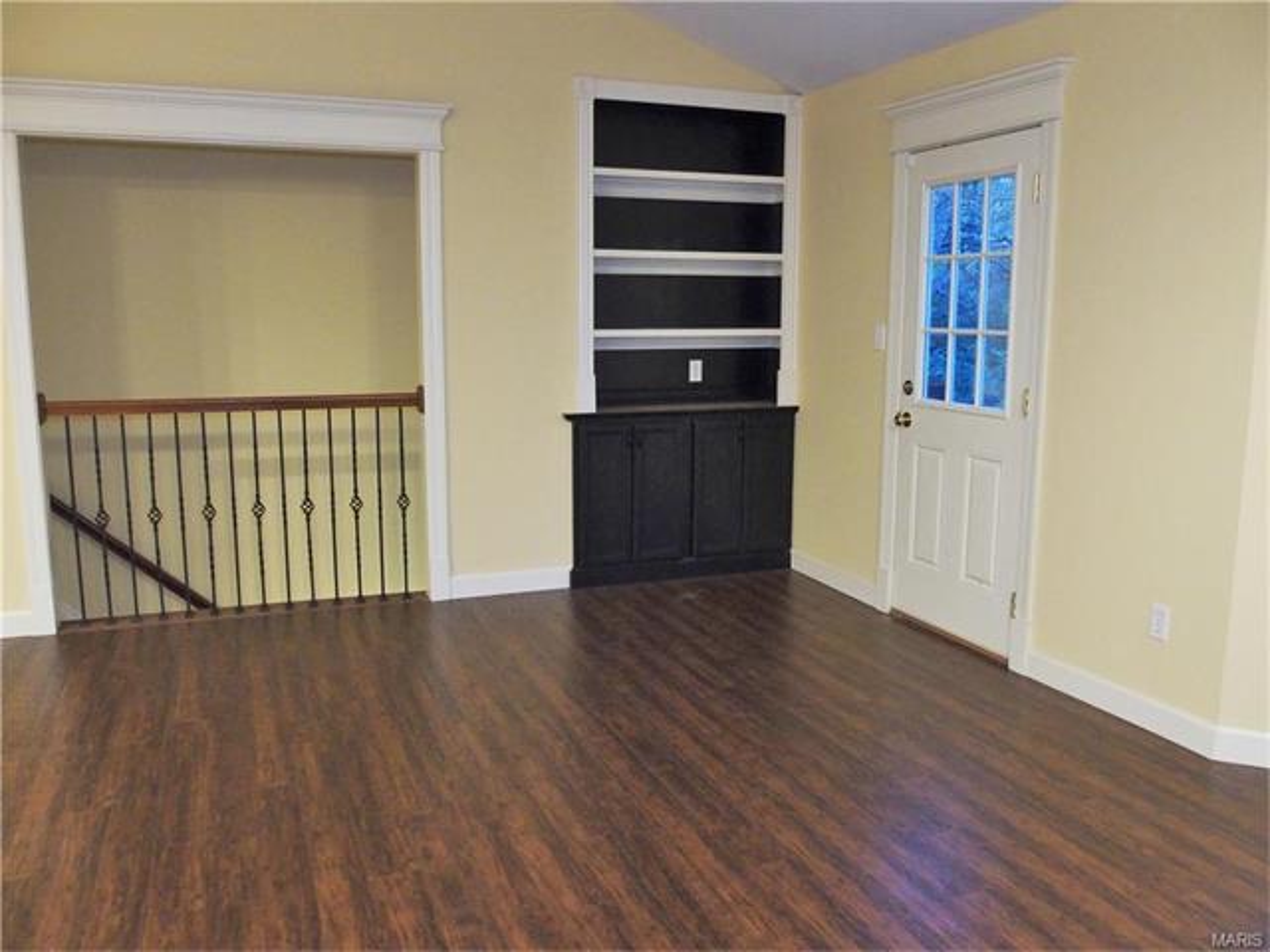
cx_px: 635
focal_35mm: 28
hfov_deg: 63.4
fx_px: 1027
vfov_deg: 49.7
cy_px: 476
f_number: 2.8
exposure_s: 1/30
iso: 500
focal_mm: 6
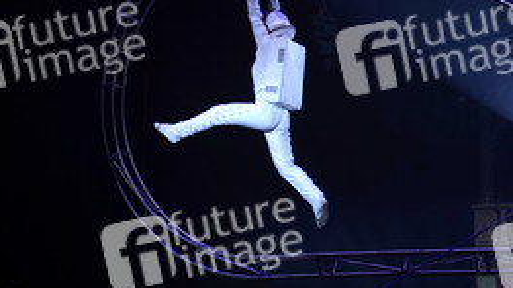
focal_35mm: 120
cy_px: -49
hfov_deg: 17.9
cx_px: 258
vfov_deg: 9.9
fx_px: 1631
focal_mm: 75
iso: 1000
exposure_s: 1/500
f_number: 3.2
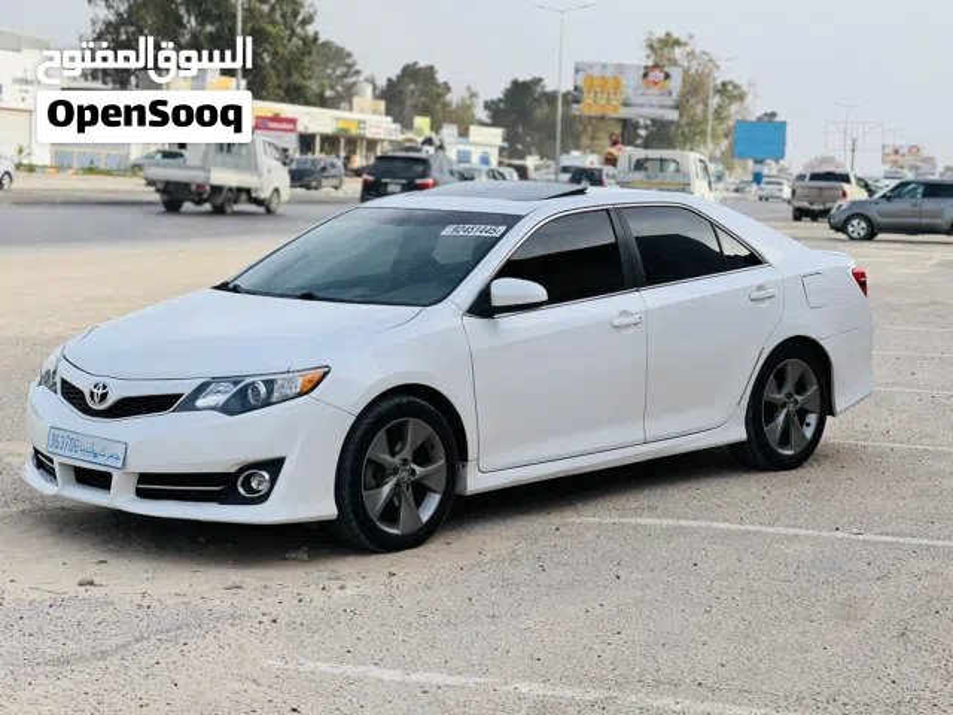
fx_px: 2120
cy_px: 358
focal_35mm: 77
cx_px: 476
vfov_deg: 19.1
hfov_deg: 25.3
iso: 25
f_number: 2.8
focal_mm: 9
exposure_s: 1/274
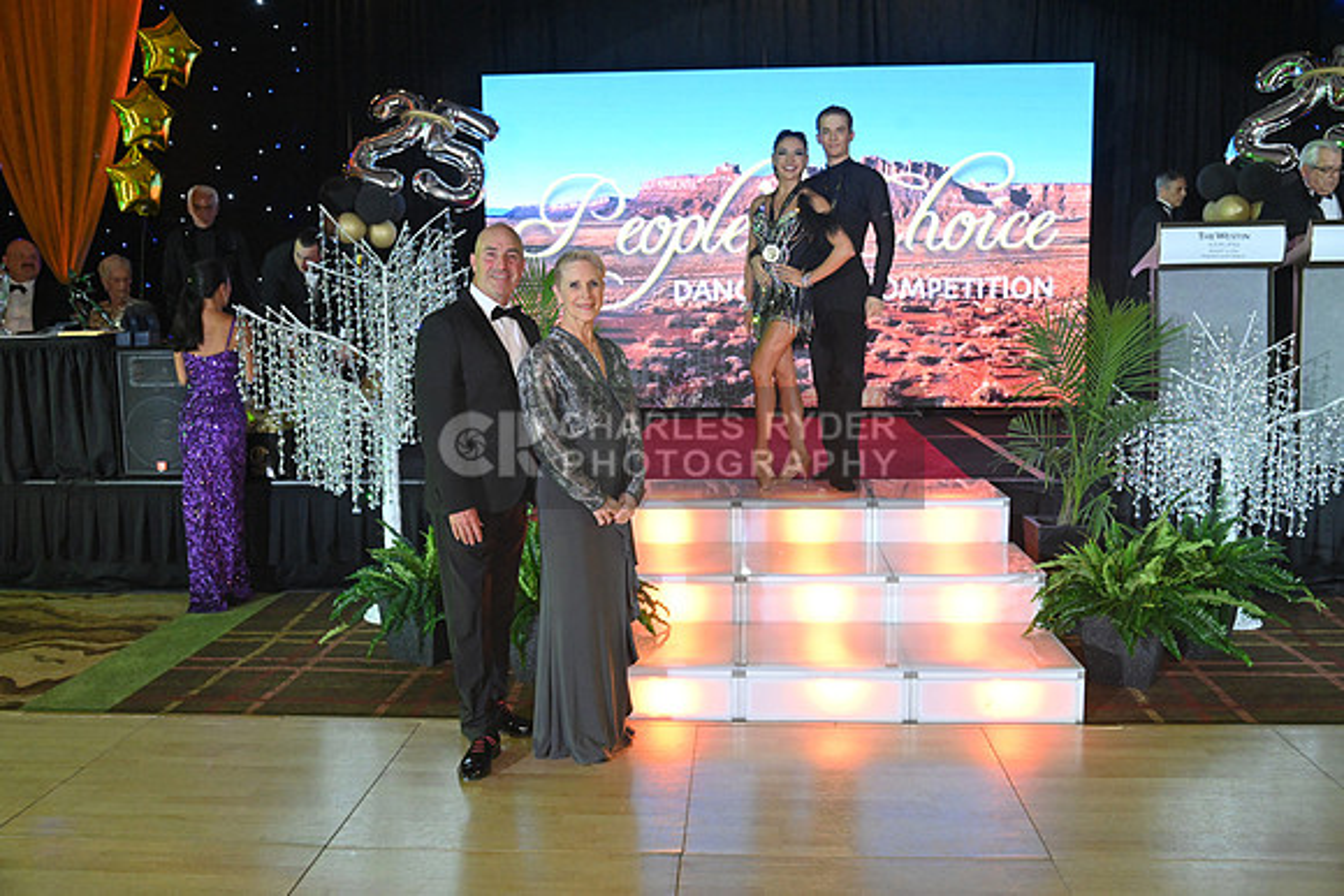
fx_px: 1195
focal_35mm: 32
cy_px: 448
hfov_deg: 58.7
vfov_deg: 41.1
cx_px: 672
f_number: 6.3
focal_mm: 32
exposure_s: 1/320
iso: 3200
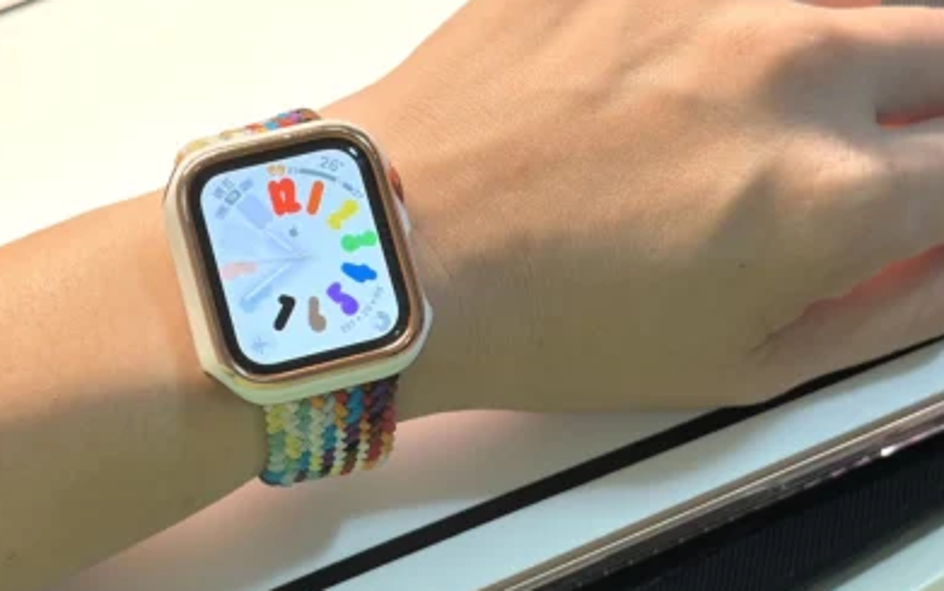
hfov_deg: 38.8
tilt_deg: -42.4
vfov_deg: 24.9
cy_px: 311
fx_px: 1339
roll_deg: +3.7
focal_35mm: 52
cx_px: 466
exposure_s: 1/60
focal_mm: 6.86
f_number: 1.78
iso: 100
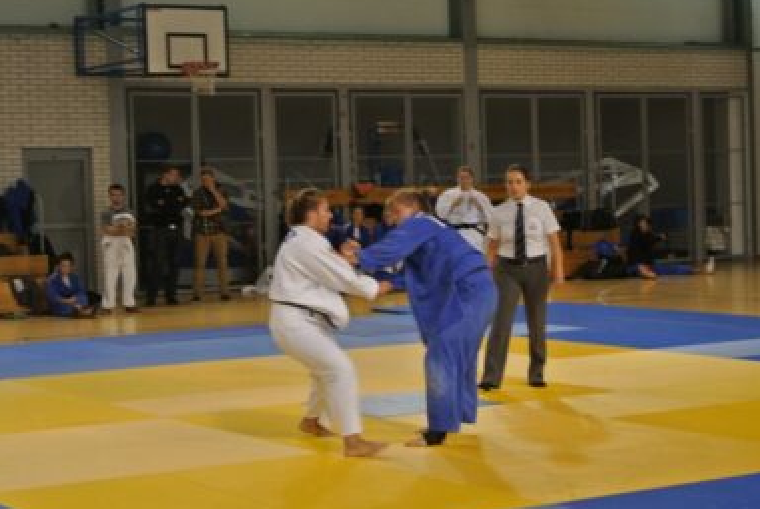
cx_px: 365
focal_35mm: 85
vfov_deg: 16.1
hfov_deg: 23.9
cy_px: 254
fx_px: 1796
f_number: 5.6
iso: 360
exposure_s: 1/60
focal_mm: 30
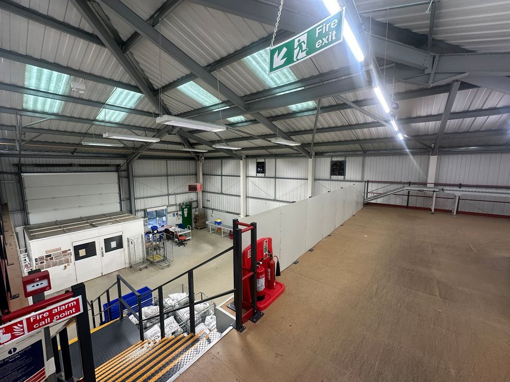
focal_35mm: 14
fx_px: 206
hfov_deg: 102.1
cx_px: 255
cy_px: 191
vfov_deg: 85.7
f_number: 2.2
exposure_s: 1/100
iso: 160
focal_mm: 2.22
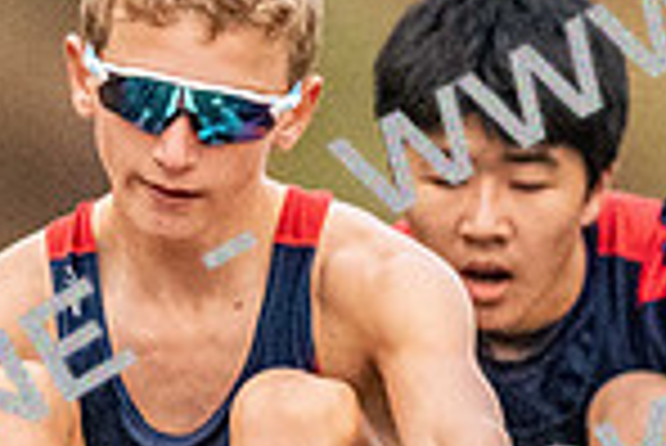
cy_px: 228
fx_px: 65220
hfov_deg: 0.6
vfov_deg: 0.4
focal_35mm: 3522
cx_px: 886
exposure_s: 1/2500
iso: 8000
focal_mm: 600
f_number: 4
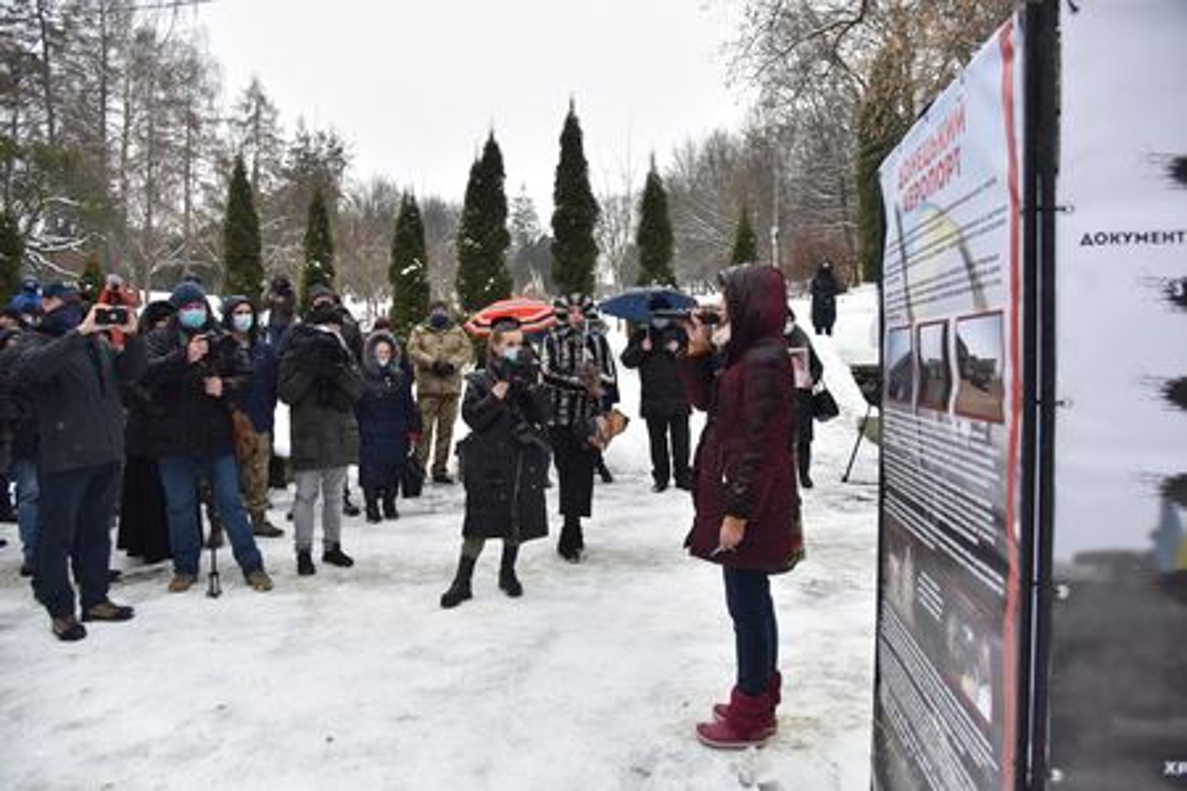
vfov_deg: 53.1
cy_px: 396
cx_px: 594
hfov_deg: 73.7
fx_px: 791
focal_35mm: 24
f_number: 4
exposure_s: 1/800
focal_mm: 24
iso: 800
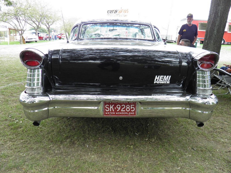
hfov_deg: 63.4
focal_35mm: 28
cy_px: 86
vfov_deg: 49.7
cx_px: 116
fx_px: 187
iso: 50
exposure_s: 1/50
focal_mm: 4.9
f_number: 2.8
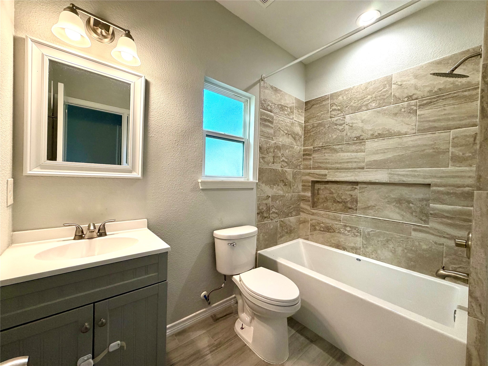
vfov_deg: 85.7
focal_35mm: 14
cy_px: 183
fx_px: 197
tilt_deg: -2.5
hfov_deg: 102.1
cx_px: 244
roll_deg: -1.3
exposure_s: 1/120
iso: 250
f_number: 2.2
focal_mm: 2.22
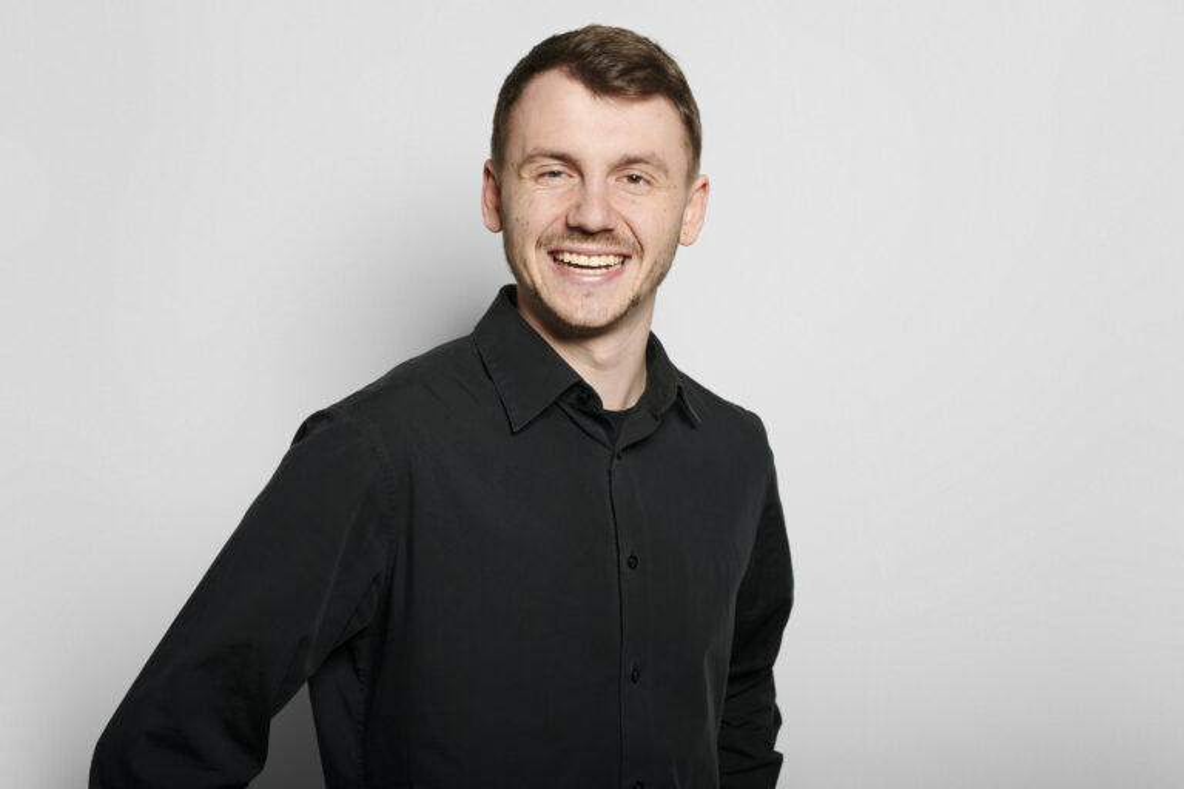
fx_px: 1842
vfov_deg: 24.2
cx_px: 592
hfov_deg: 35.6
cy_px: 394
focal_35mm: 56
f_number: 8
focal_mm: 56
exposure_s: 1/200
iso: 100
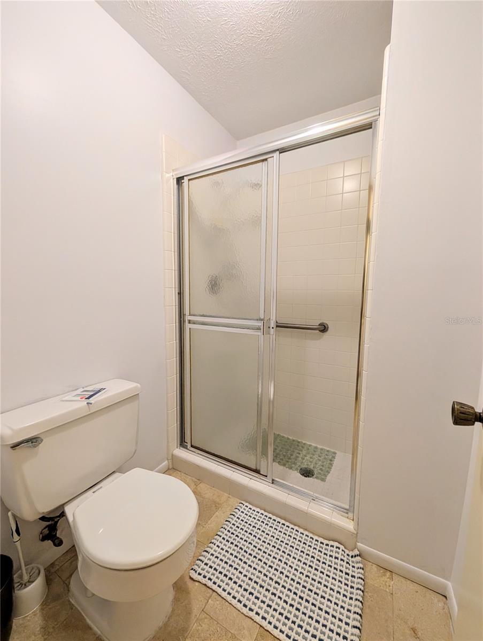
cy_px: 320
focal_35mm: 12
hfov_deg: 94.6
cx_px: 242
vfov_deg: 110.5
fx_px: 223
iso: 613
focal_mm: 2.02
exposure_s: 1/120
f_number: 1.7
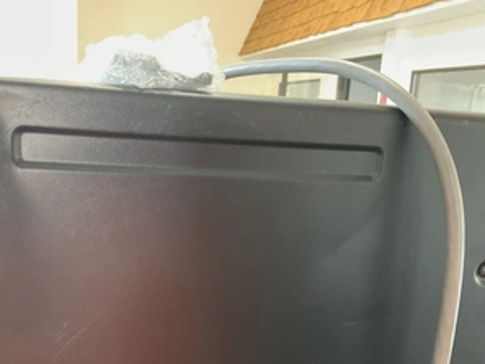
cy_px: 232
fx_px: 547
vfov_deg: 36.6
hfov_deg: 47.6
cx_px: 201
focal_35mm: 39
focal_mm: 3
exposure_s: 1/30
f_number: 1.8
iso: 500
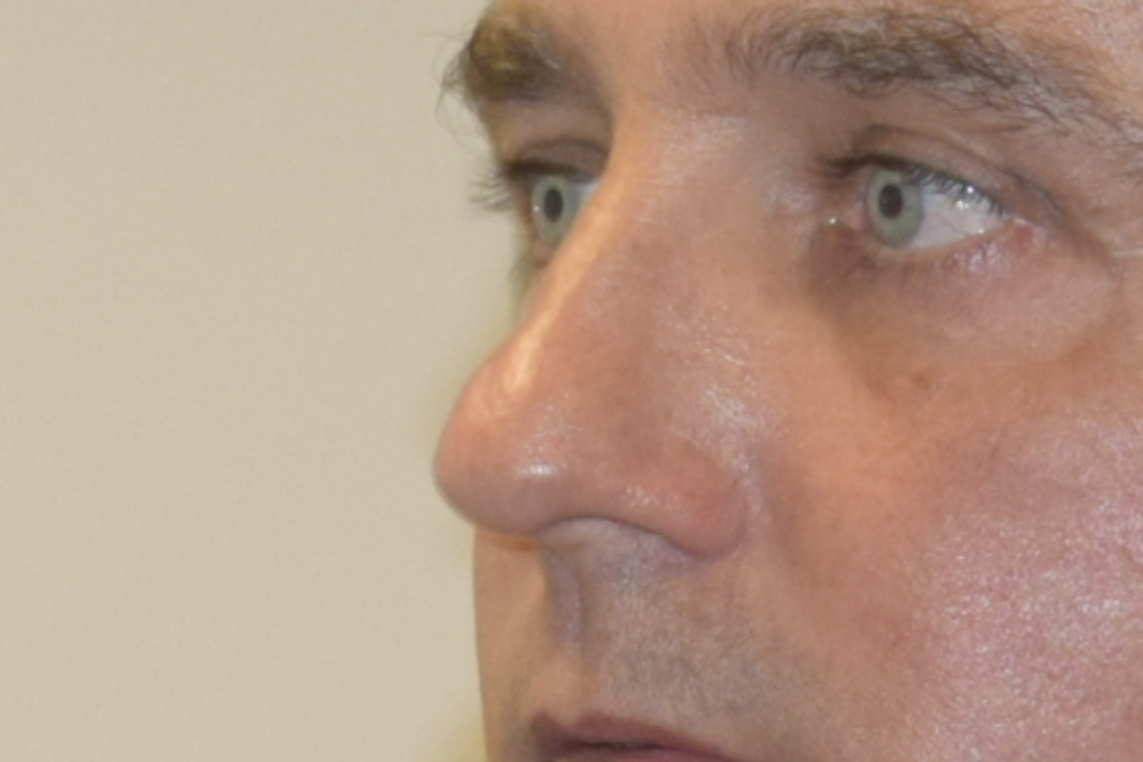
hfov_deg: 3.0
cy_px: 1864
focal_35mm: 676
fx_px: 21461
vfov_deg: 2.0
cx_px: -201
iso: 900
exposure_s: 1/60
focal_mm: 58
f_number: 5
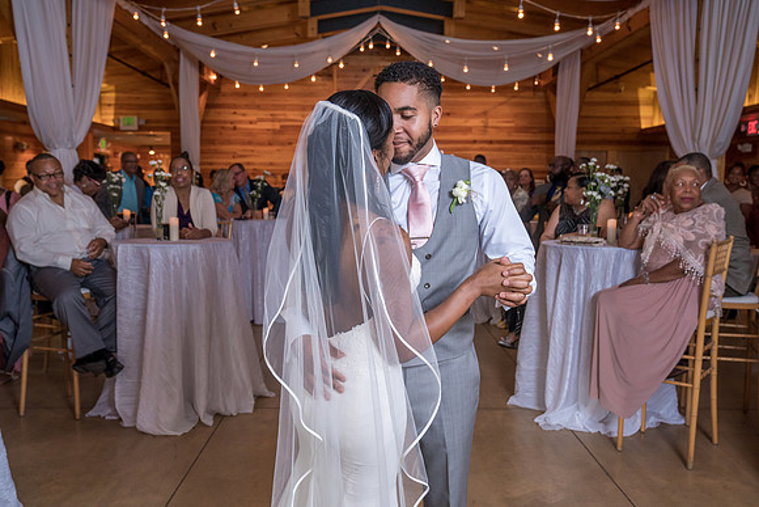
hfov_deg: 58.1
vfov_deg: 40.7
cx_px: 380
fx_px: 684
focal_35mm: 32
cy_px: 254
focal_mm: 32
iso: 2000
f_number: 4.5
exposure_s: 1/200
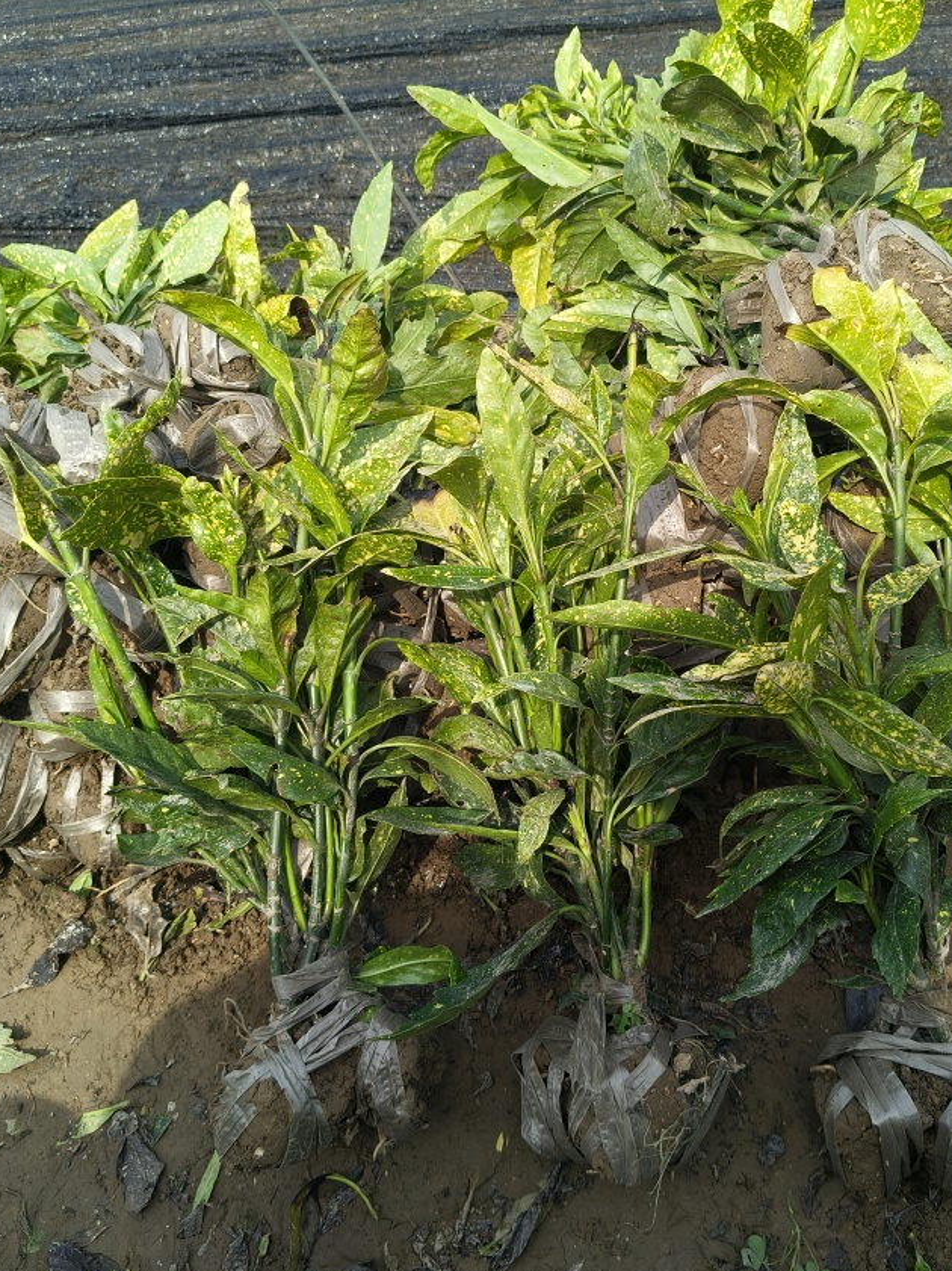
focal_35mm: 33
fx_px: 1211
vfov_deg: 55.4
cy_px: 637
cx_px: 564
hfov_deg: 42.7
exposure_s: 1/1296
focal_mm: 4.84
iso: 80
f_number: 1.8
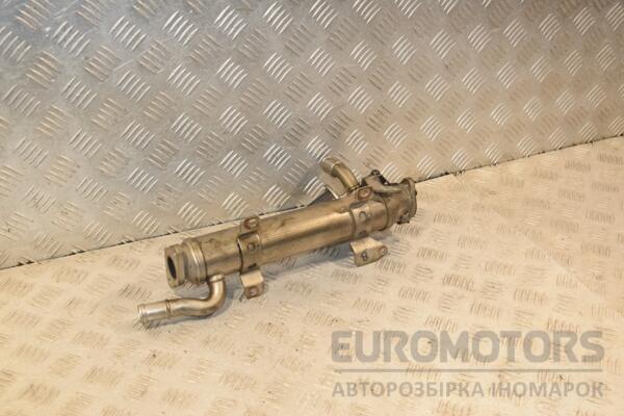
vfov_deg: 28.1
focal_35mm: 48
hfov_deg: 41.1
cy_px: 208
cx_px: 312
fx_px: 832
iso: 800
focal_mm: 32
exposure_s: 1/200
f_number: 6.3
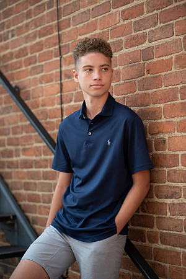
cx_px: 93
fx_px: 659
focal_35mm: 85
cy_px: 140
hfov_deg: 16.1
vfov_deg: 23.9
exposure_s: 1/400
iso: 100
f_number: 2
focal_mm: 85
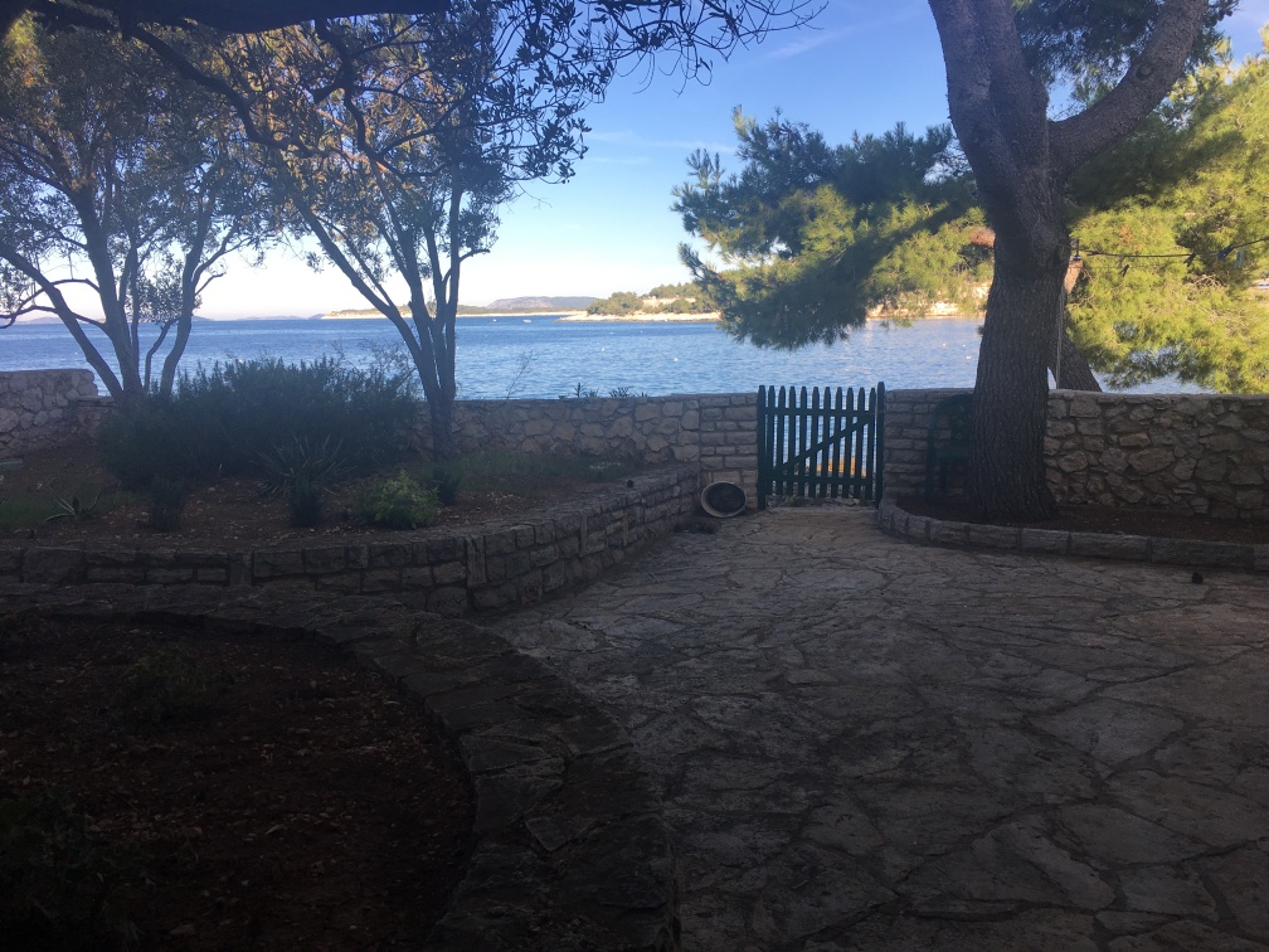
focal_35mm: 29
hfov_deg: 61.7
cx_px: 634
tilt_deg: -7.7
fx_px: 1063
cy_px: 476
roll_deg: +2.6
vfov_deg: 48.2
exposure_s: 1/615
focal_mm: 4.15
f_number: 2.2
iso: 25
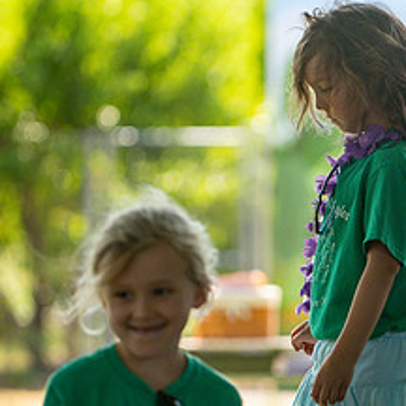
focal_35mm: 478
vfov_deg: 3.7
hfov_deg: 3.7
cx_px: 416
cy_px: 246
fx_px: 6343
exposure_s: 1/2000
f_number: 4
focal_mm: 180
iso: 800
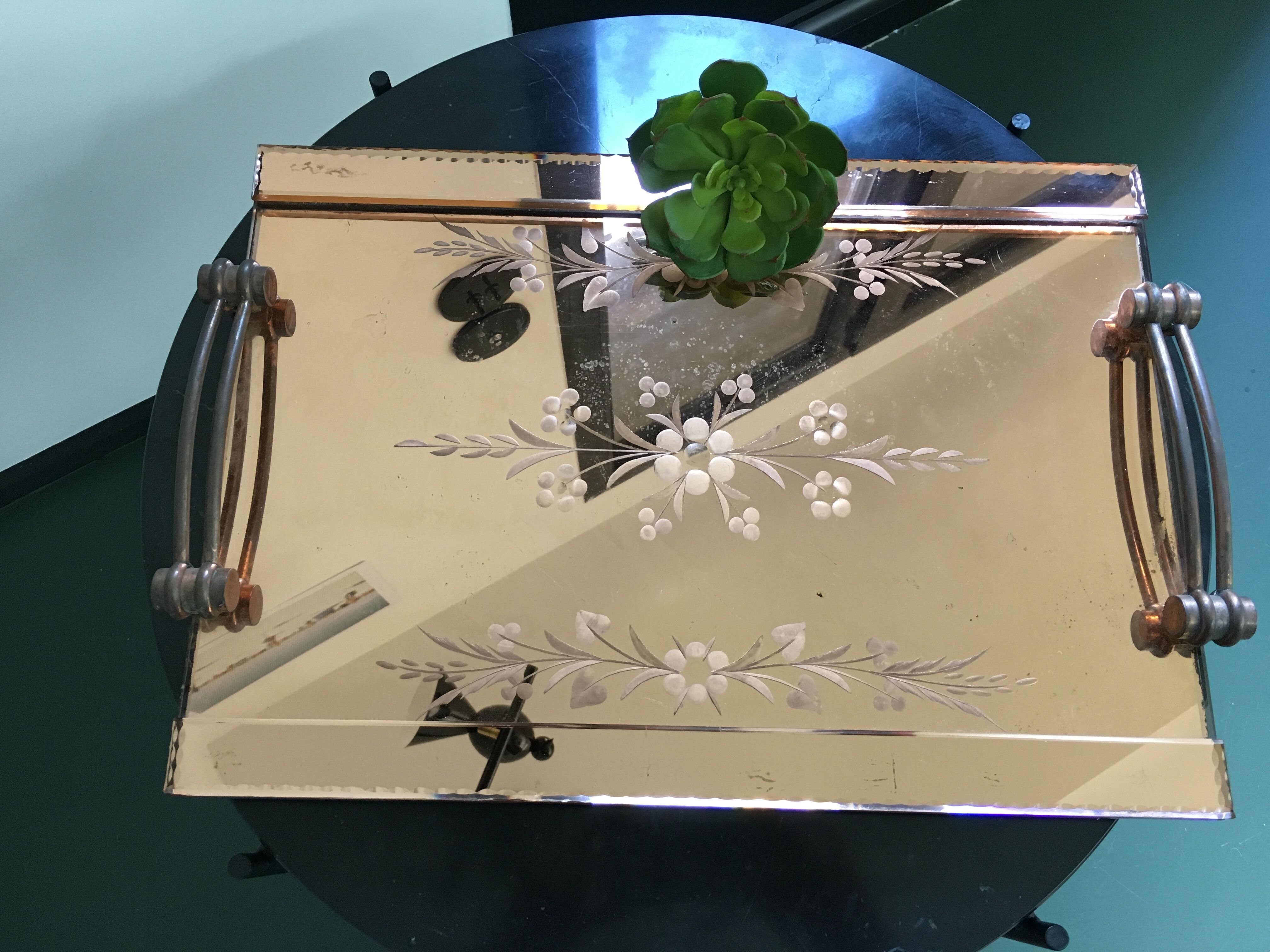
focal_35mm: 29
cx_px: 635
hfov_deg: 61.7
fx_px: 1064
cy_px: 476
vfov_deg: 48.2
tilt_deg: -72.1
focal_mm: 4.15
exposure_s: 1/33
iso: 160
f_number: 2.2
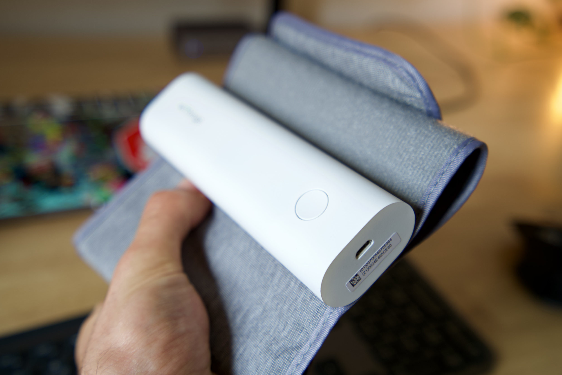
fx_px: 562
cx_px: 275
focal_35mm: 36
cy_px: 188
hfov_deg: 53.1
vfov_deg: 36.9
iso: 160
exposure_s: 1/40
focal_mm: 35
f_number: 4
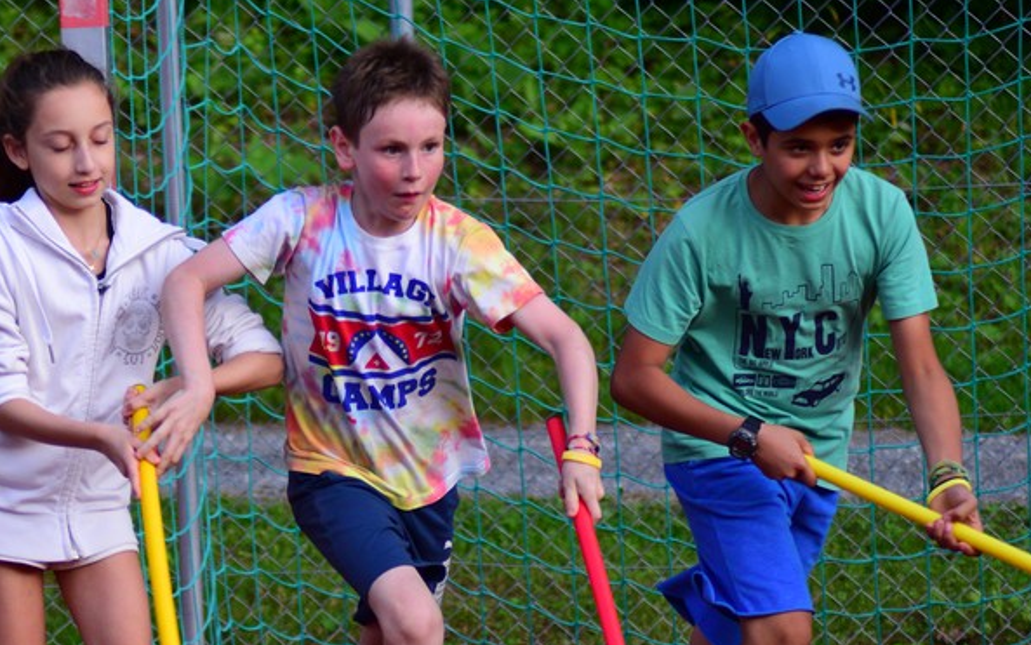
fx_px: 9272
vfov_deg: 4.0
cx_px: 332
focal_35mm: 330
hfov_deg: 6.4
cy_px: 469
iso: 360
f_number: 4.2
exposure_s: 1/640
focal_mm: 125
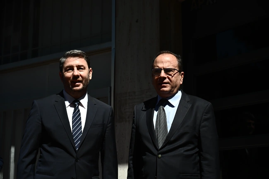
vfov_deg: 20.9
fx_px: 486
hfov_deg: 31.0
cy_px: 90
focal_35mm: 65
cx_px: 134
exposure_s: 1/3200
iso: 500
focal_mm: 65
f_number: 4
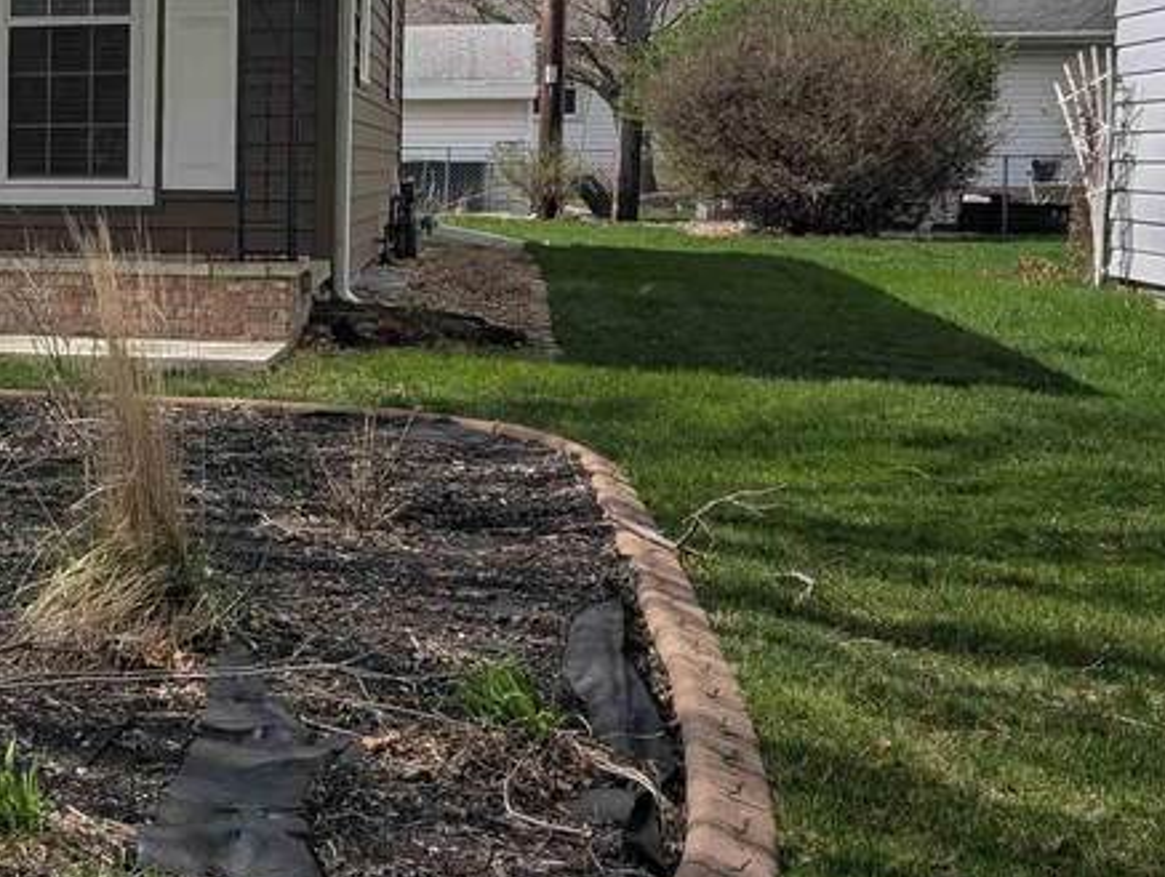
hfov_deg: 23.4
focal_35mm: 70
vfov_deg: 21.0
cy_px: 269
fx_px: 2359
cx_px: -481
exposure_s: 1/1458
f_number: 1.68
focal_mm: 6.9
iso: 20
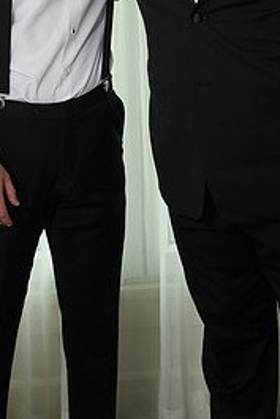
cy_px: -28
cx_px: 162
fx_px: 1095
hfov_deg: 14.6
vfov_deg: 20.7
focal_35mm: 94
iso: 640
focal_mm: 43
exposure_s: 1/200
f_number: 4
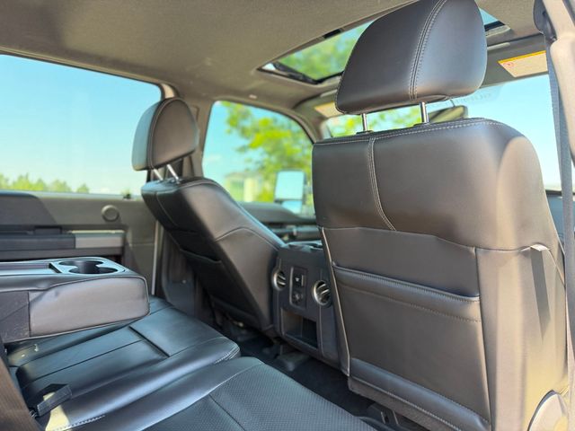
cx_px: 288
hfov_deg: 71.6
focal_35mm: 24
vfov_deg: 56.8
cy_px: 216
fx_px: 399
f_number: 1.78
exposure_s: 1/182
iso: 200
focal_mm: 6.76
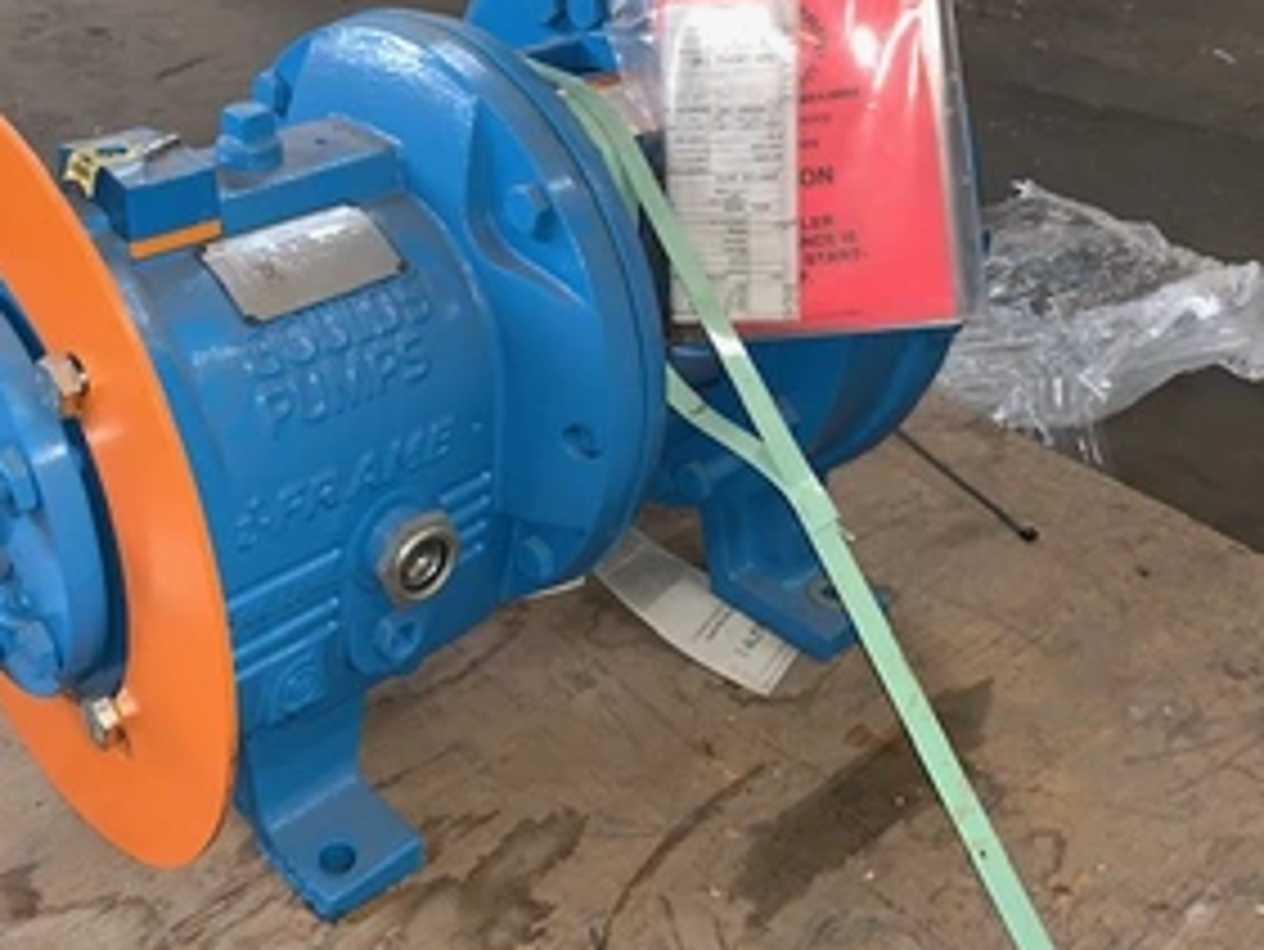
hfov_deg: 49.5
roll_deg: -1.2
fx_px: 1352
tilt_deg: -26.9
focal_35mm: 37
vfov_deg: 38.1
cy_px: 288
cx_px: 459
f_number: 1.8
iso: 50
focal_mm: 4.25
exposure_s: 1/17
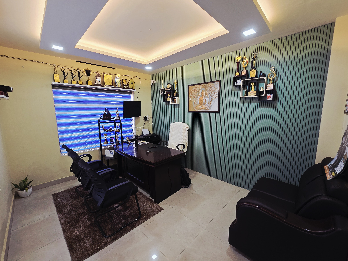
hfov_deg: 106.2
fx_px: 131
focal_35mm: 13
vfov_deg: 89.9
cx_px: 174
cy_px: 130
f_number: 2.2
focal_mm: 2.2
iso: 125
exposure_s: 1/50
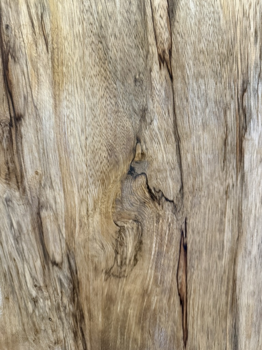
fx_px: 242
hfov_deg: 56.8
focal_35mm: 24
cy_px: 175
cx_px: 131
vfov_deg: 71.6
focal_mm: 6.76
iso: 800
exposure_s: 1/40
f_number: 1.78
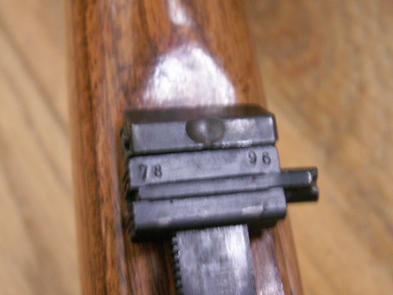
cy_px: 148
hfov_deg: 31.2
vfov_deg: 23.7
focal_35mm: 62
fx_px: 704
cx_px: 196
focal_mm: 10.28
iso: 160
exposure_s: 1/2
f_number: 3.2
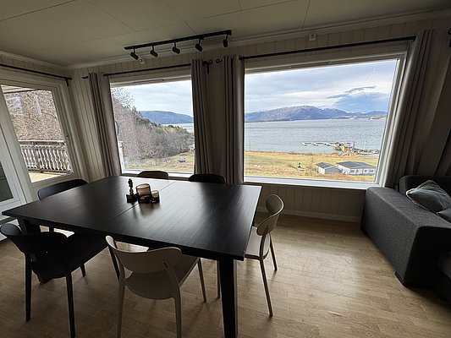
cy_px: 169
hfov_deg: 102.1
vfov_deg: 85.7
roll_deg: +2.3
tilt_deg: -14.4
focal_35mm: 14
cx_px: 226
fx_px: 182
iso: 40
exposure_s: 1/270
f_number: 2.2
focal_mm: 2.22
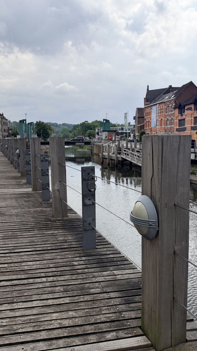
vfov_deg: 69.8
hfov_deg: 42.6
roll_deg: +2.0
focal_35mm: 27
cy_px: 172
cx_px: 122
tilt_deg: -8.4
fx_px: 251
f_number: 1.78
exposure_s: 1/4167
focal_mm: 6.76
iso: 80
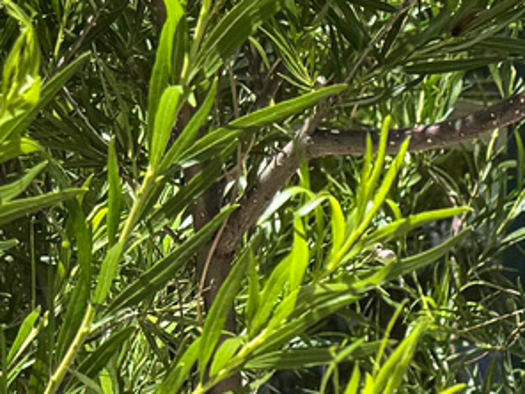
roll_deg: -2.2
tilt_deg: -5.6
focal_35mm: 166
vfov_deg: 8.4
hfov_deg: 11.7
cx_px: 633
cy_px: 811
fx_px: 2518
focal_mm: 6.76
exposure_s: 1/4310
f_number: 1.78
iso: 80
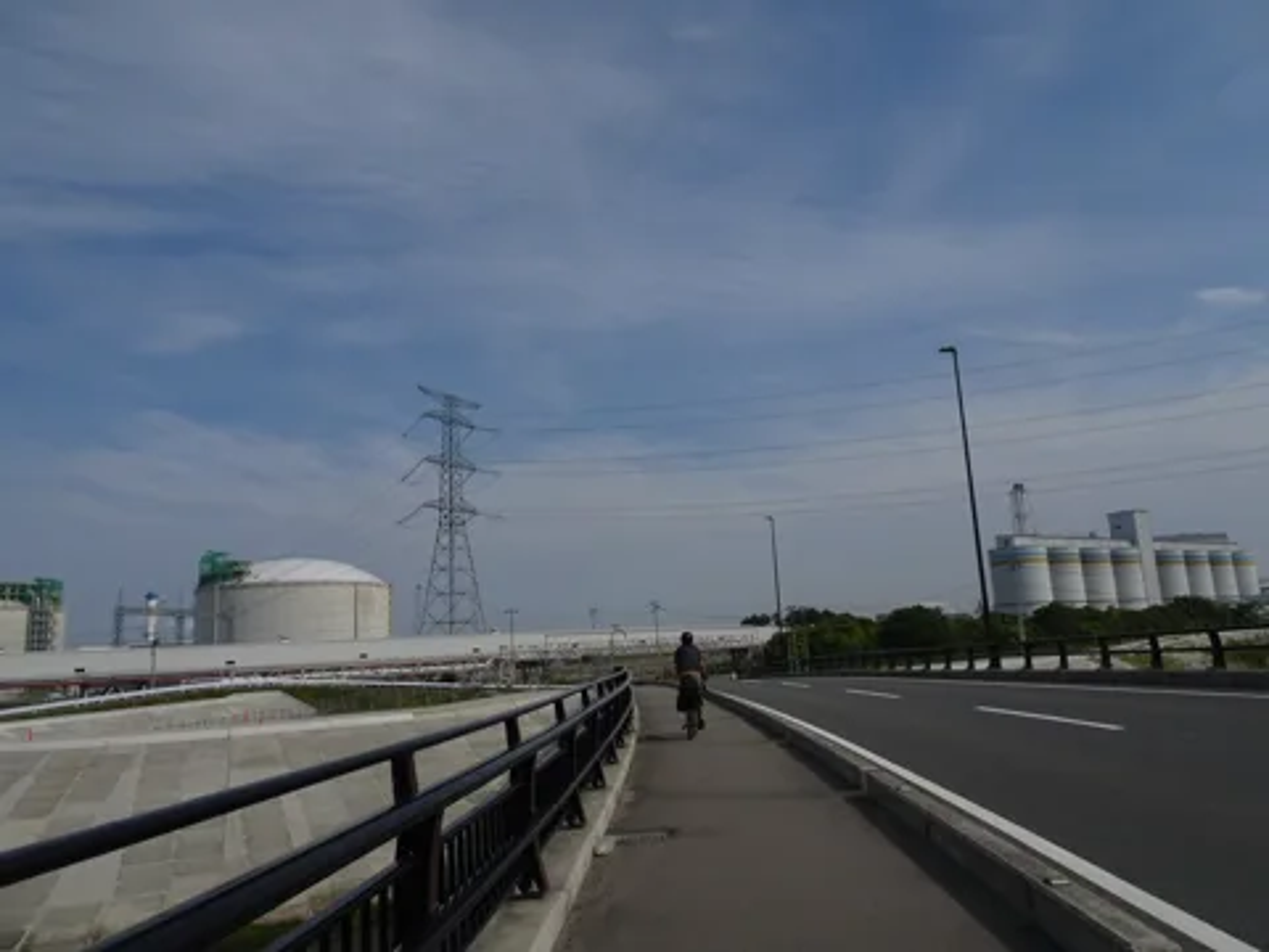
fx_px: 880
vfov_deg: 56.8
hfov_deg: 71.6
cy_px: 476
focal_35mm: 24
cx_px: 634
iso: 80
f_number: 4
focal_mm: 4.1
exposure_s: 1/2000
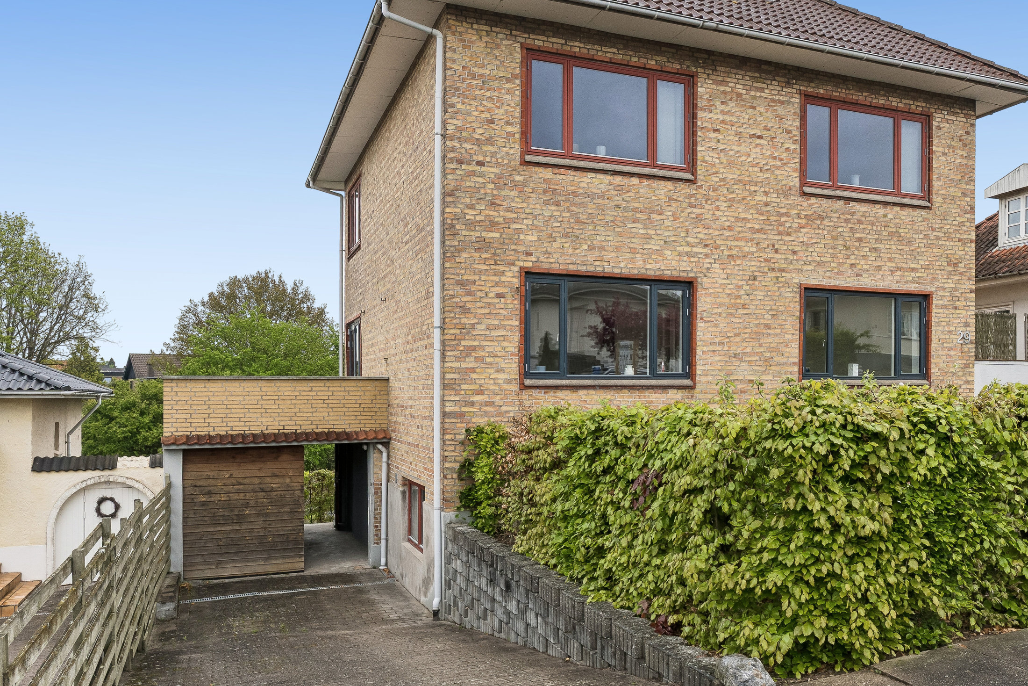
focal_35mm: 31
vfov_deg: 42.5
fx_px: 876
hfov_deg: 60.4
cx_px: 607
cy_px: 269
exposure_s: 1/200
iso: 250
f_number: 8
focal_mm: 15
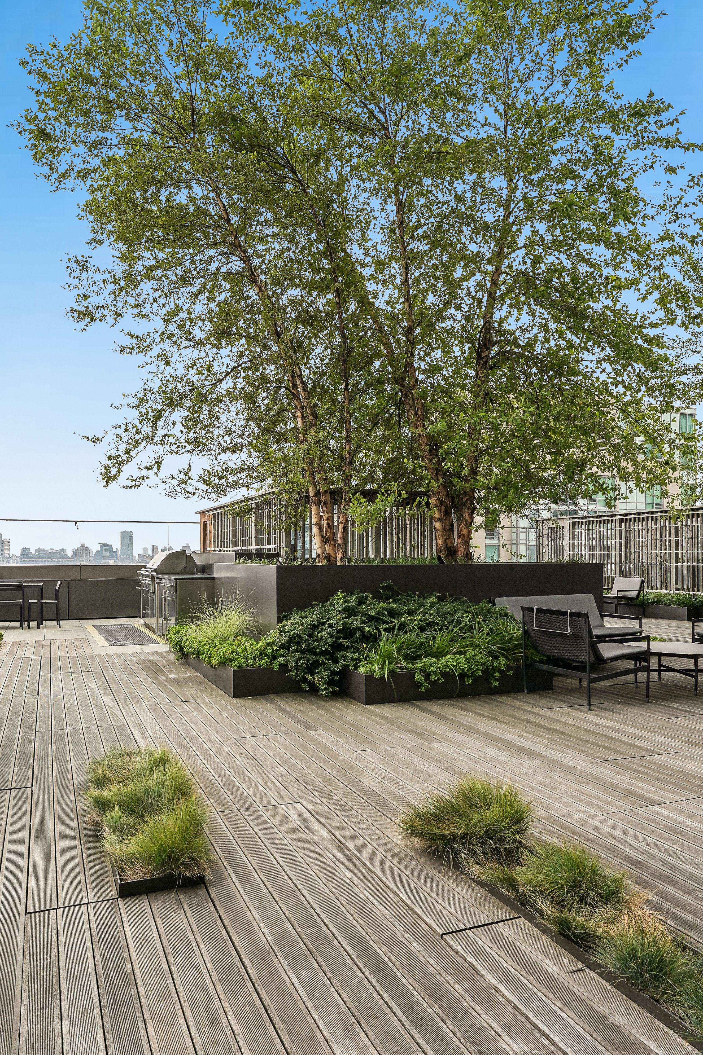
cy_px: 527
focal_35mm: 22
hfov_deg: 56.9
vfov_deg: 78.6
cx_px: 290
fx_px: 644
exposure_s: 1/80
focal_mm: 14
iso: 100
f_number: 10
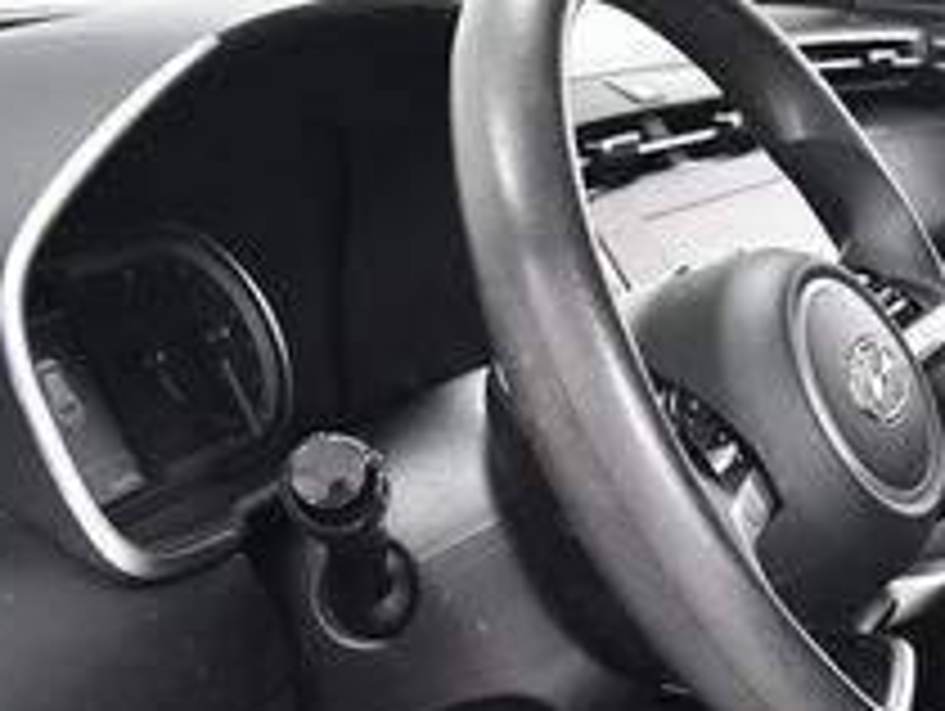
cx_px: 1382
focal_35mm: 79
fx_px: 2159
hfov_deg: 21.2
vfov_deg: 18.7
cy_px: 295
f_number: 5.6
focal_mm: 18
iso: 2000
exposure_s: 1/60
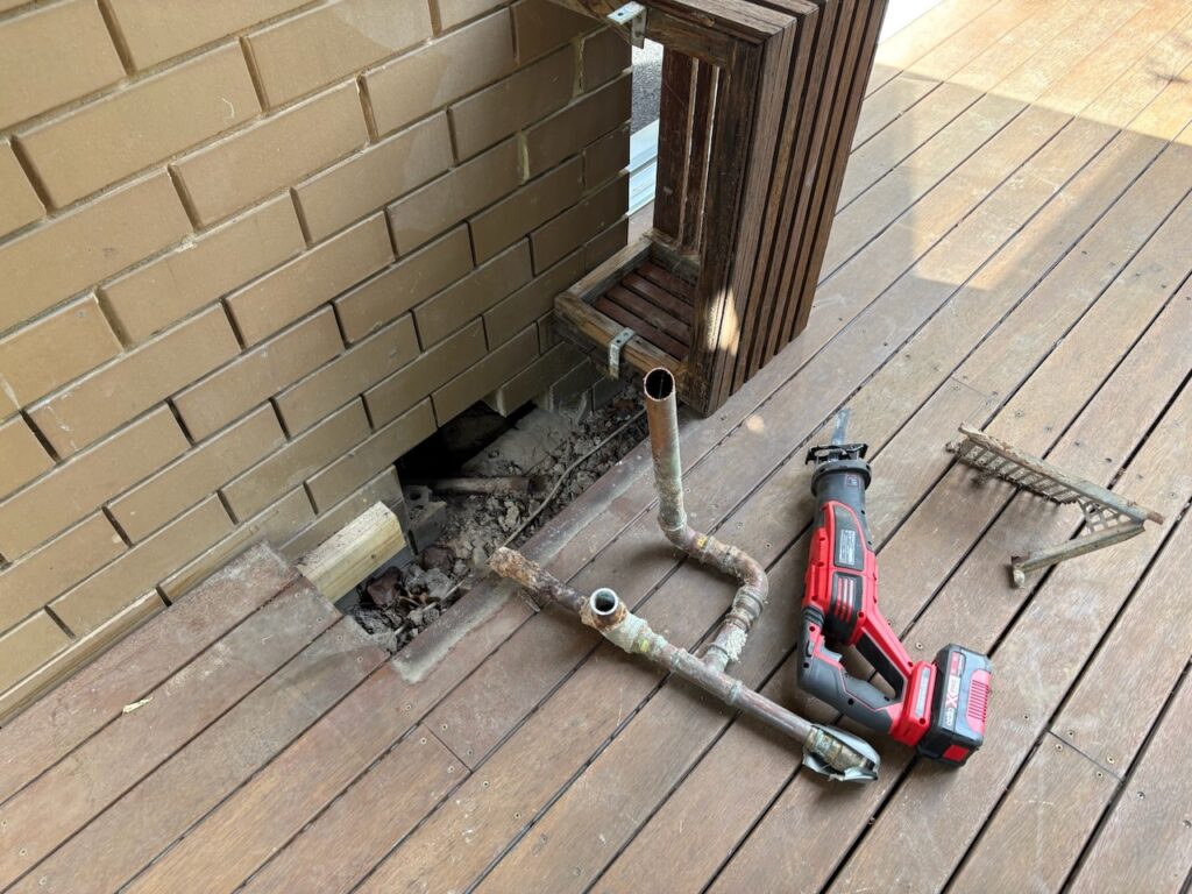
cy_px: 447
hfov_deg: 67.3
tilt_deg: -50.3
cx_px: 596
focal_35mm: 26
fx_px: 895
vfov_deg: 53.1
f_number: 1.6
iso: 50
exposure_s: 1/122
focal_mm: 5.96
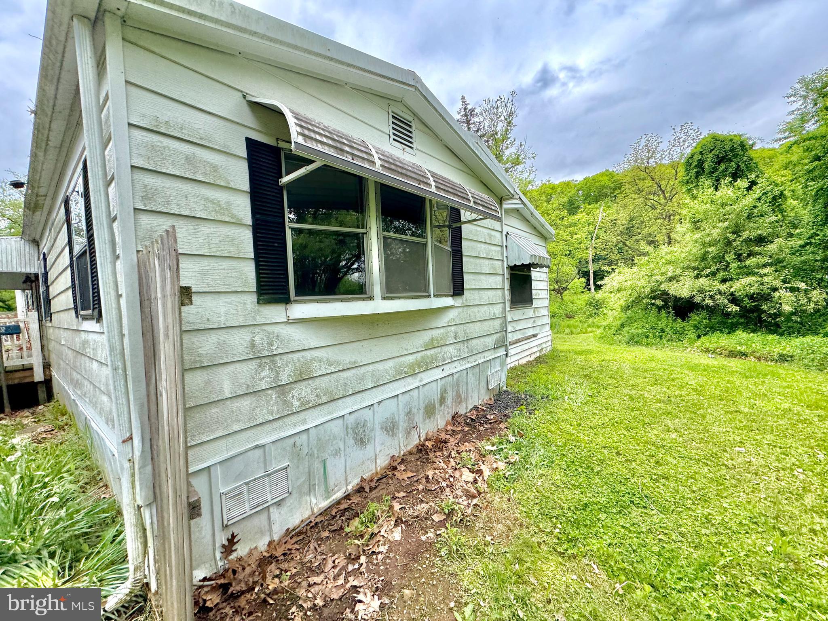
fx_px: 335
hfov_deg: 102.1
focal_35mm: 14
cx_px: 414
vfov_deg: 85.7
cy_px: 310
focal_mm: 2.22
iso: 40
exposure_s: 1/295
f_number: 2.2
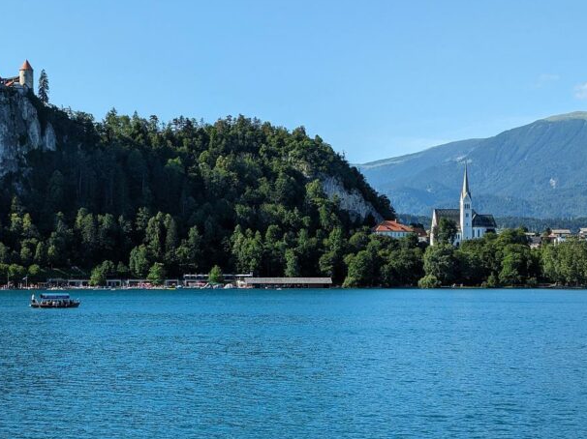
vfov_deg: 22.5
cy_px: 263
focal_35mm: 65
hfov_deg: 29.7
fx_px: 1102
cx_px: 219
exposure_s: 1/1309
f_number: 1.85
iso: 46
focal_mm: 6.81
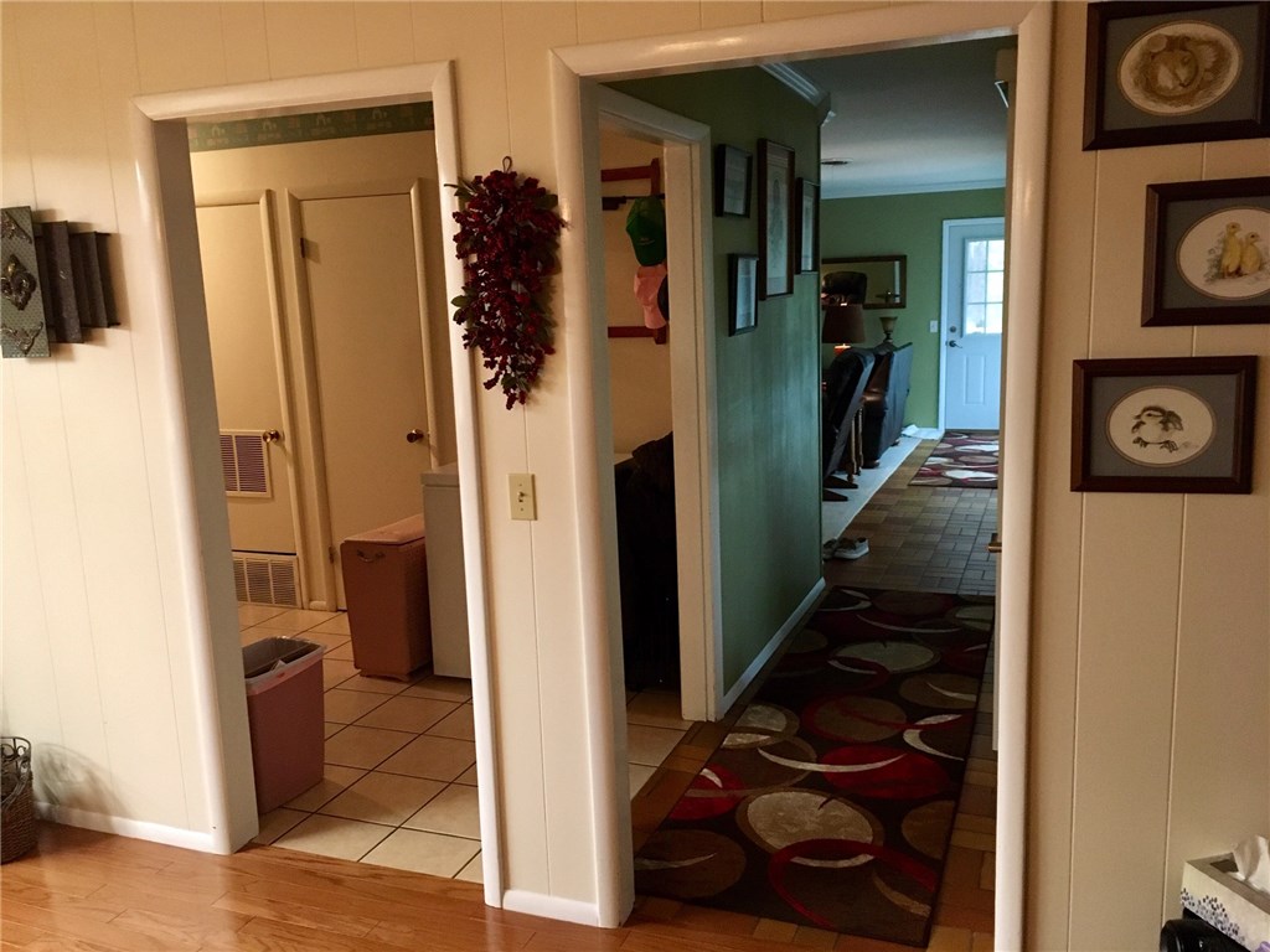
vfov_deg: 48.2
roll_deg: +1.6
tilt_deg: -10.5
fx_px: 1064
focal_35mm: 29
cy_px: 476
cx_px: 635
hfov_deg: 61.7
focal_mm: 4.15
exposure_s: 1/30
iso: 200
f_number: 2.2
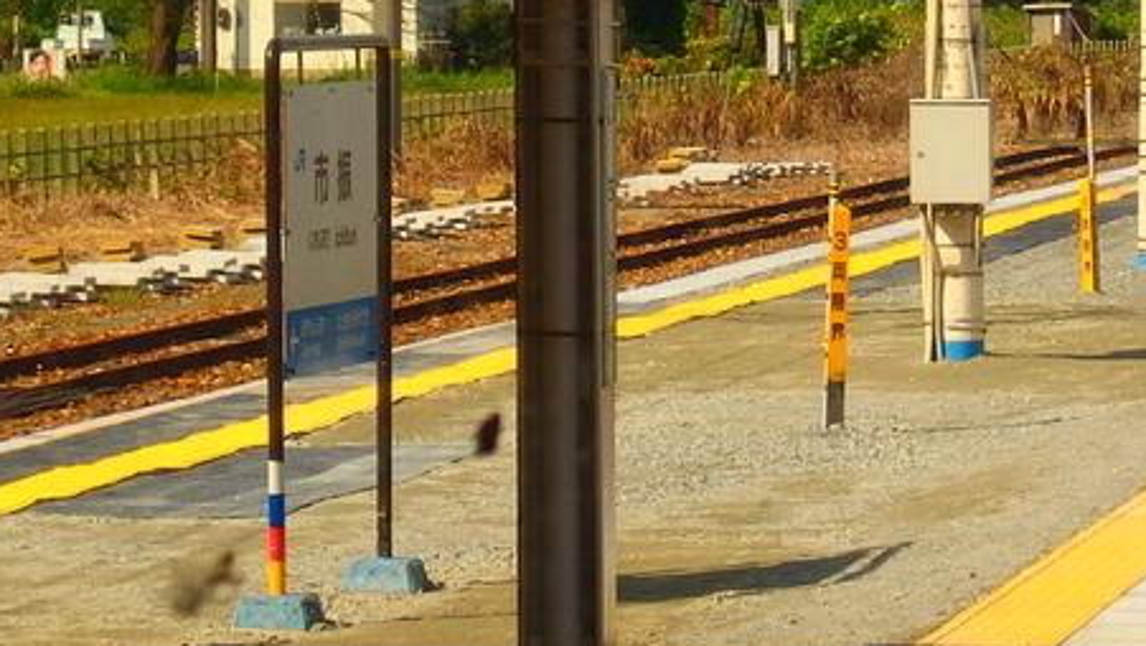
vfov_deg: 4.8
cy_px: -18
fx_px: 7751
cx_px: 767
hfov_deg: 8.5
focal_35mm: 255
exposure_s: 1/640
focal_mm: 15.9
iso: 100
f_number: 4.5
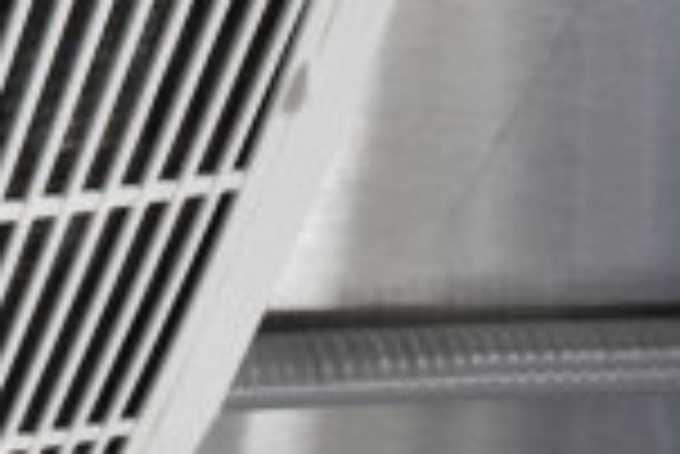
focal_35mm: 109
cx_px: -671
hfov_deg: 15.2
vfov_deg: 12.0
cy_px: -231
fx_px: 2061
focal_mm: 18
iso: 1000
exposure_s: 1/30
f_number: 3.5
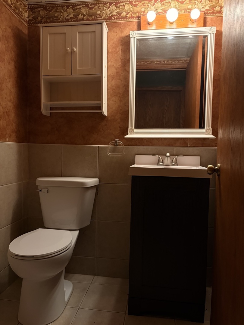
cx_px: 122
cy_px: 162
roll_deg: -1.4
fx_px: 244
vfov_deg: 67.3
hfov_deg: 53.1
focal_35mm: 26
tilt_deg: -2.2
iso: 400
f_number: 1.6
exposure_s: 1/60
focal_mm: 5.96
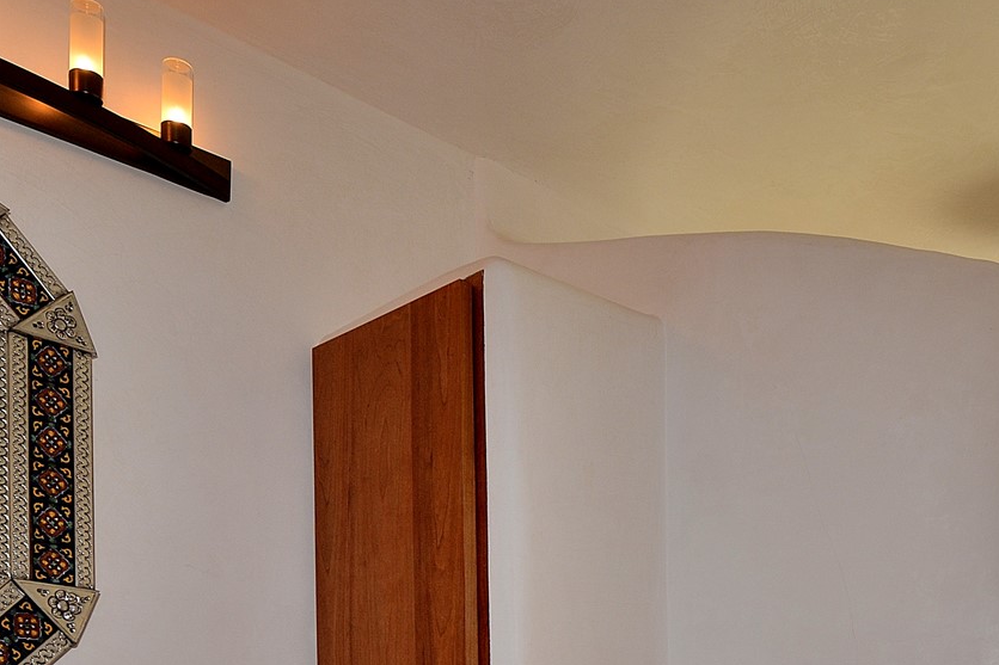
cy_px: 835
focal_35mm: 39
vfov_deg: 28.8
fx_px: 1082
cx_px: 684
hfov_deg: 48.5
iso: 100
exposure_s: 1/200
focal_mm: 10
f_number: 5.6
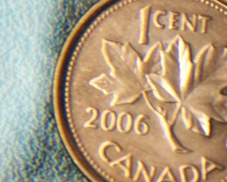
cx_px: 164
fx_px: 1135
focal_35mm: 169
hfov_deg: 11.4
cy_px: 109
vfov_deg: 9.1
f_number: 5.2
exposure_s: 1/15
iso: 160
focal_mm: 17.1
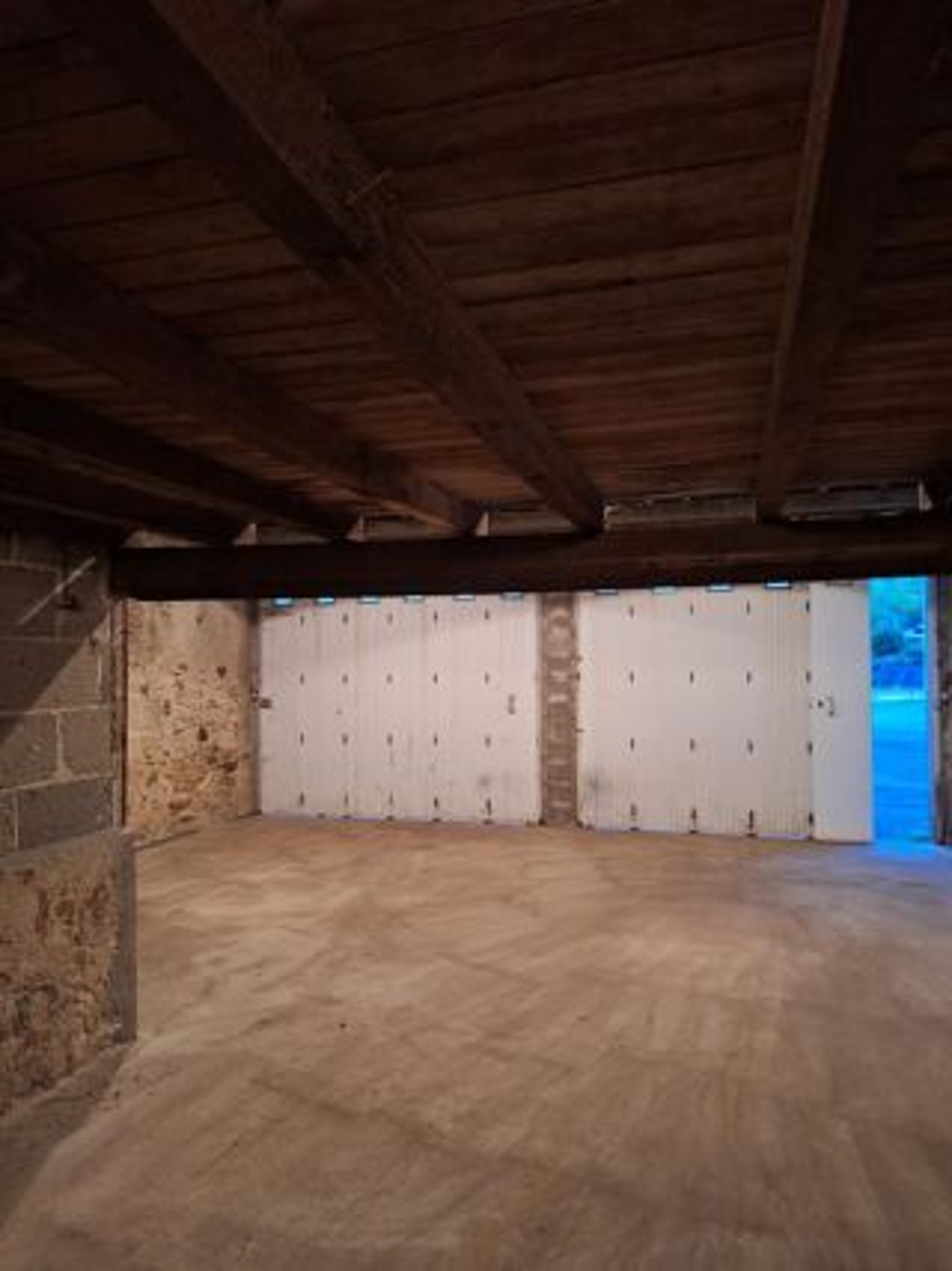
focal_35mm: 23
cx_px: 476
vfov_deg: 73.9
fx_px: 844
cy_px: 636
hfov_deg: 58.9
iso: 400
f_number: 1.8
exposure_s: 1/20
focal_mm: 5.54
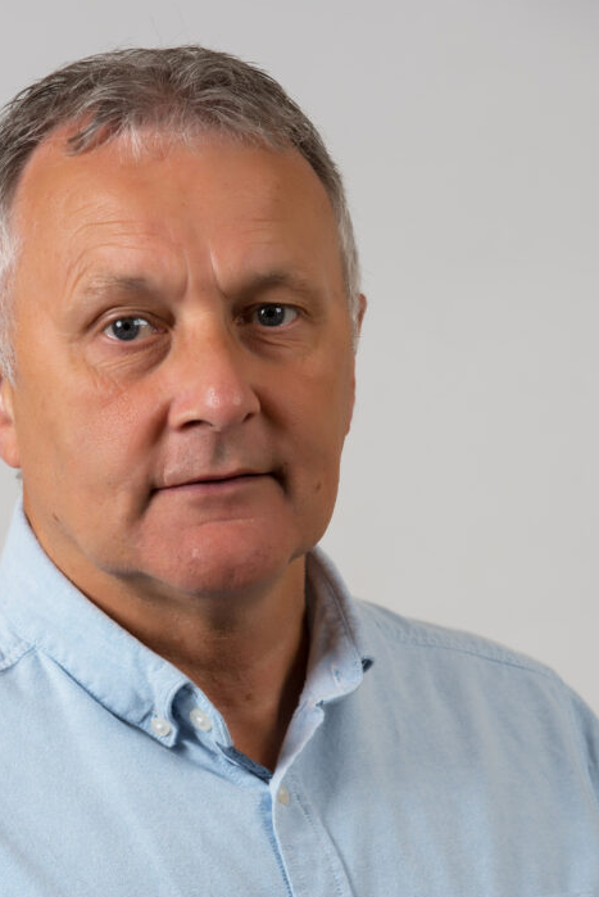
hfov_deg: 5.5
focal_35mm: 249
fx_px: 6205
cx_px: 208
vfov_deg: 8.3
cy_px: 639
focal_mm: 170
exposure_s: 1/125
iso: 100
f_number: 9
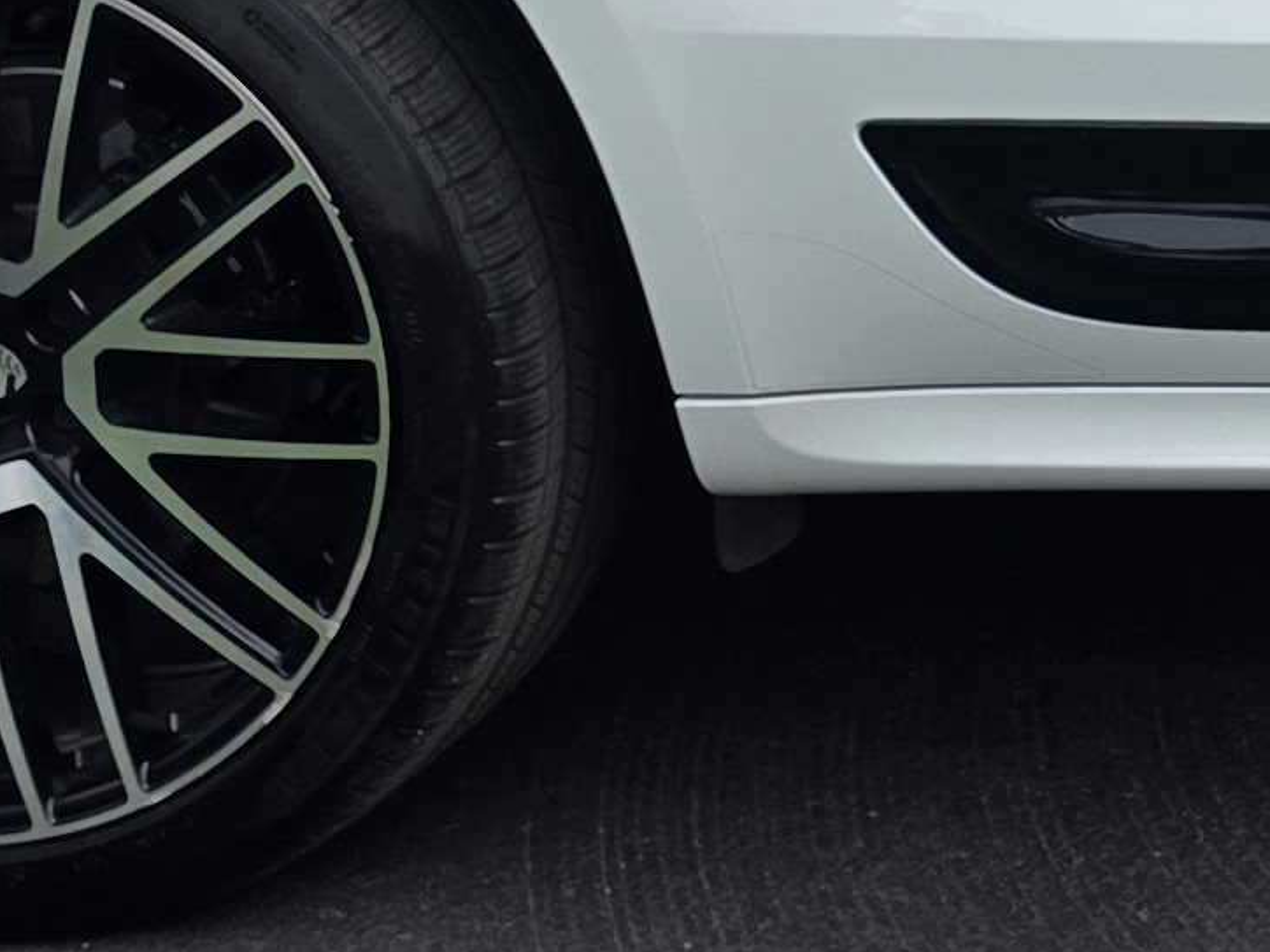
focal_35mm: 127
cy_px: -324
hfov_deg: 13.8
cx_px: 2284
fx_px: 4659
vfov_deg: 11.3
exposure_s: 1/2531
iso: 80
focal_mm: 6.3
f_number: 1.7
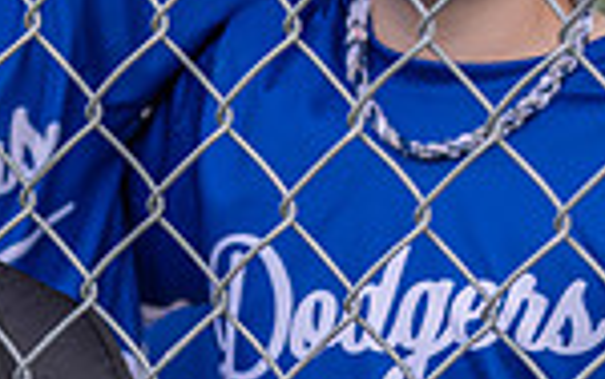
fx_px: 5313
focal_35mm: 322
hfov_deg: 6.5
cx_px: 109
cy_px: 24
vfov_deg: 4.1
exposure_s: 1/1000
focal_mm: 70
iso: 100
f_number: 2.8
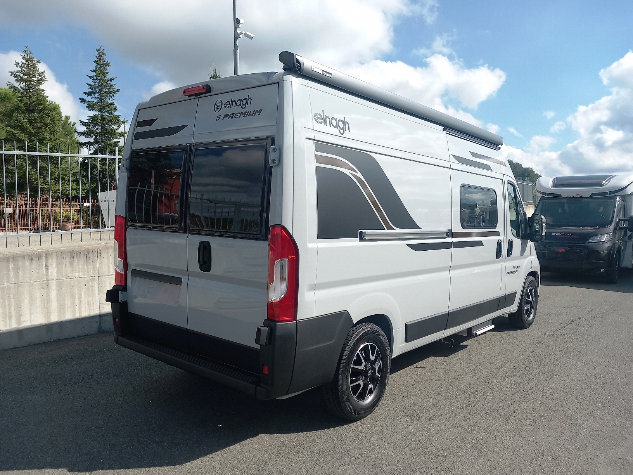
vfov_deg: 51.4
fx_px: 494
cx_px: 316
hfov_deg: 65.3
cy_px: 238
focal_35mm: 27
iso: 20
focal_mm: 4
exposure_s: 1/526
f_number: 1.8
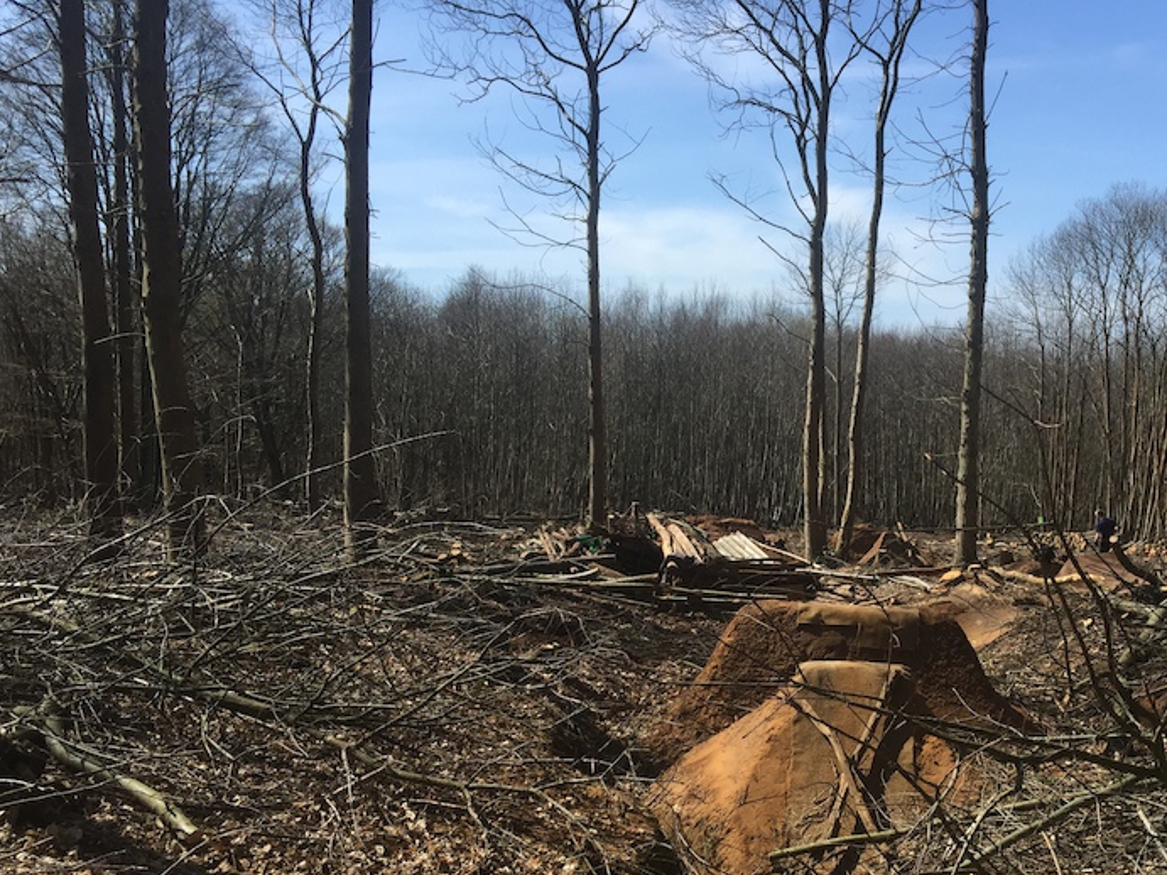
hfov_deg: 43.2
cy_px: 642
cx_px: 785
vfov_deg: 33.0
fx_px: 1449
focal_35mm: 43
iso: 32
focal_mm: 4.15
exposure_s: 1/1364
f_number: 2.2
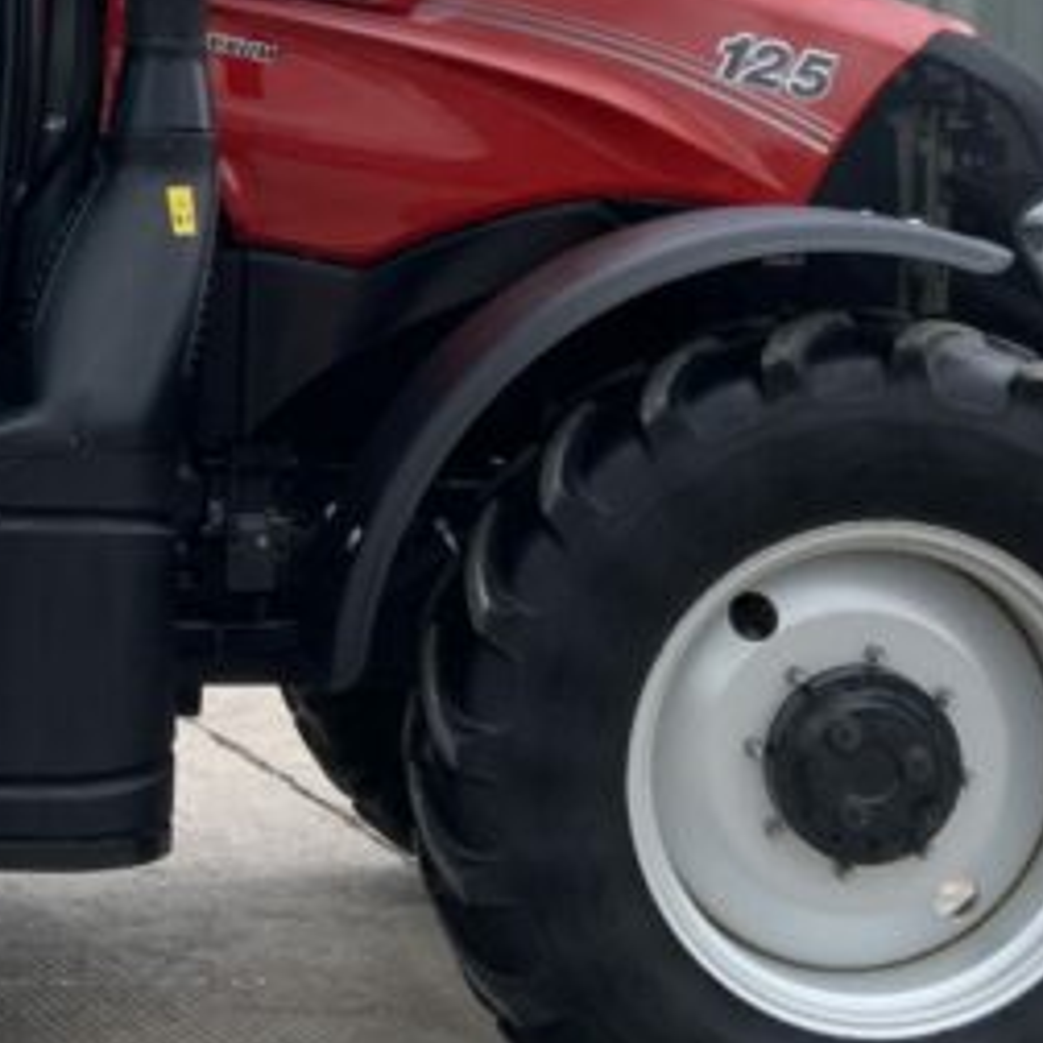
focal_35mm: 104
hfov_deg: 16.6
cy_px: 33
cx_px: 199
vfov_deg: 16.4
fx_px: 3545
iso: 16
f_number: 1.8
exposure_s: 1/454
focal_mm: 3
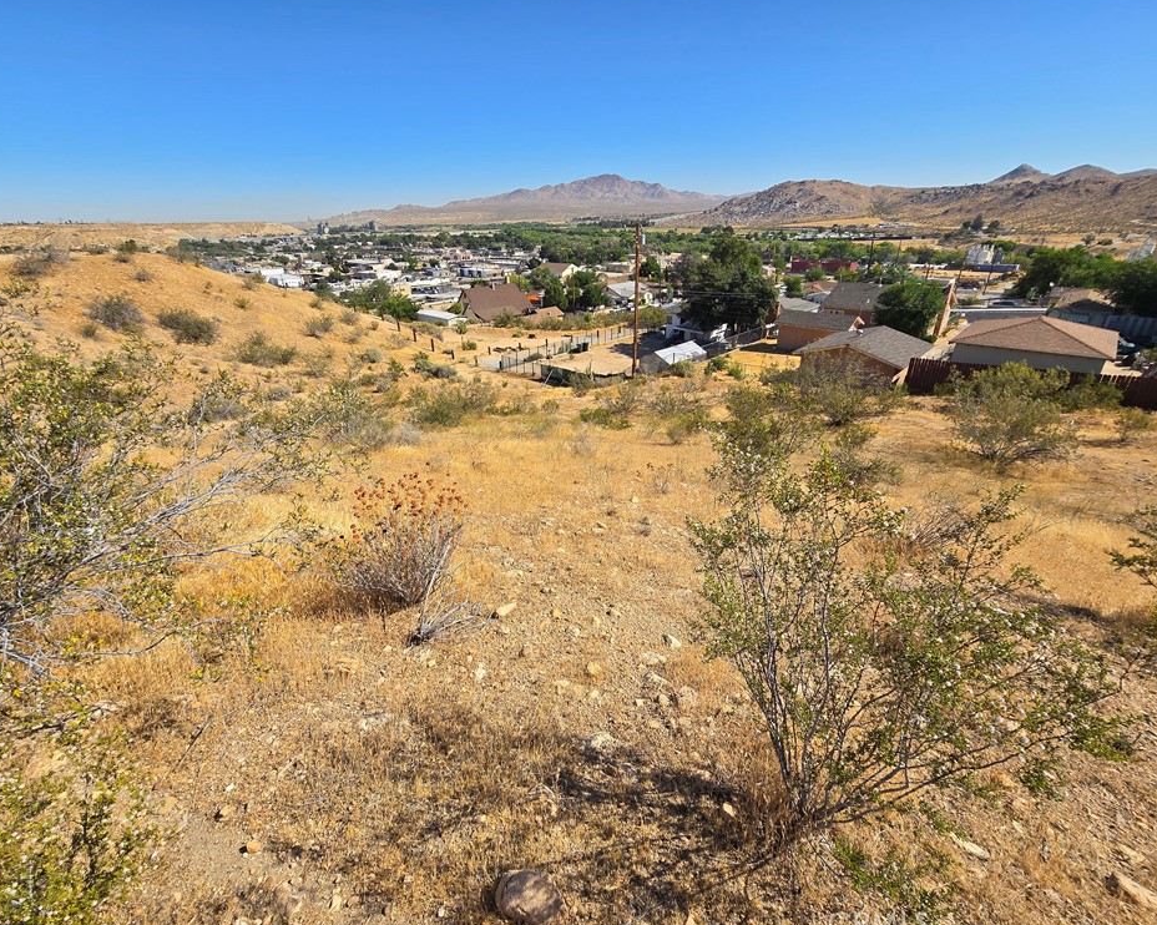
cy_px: 462
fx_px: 479
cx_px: 581
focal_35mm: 14
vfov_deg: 88.0
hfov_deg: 100.7
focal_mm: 2.2
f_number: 2.2
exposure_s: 1/2352
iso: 50
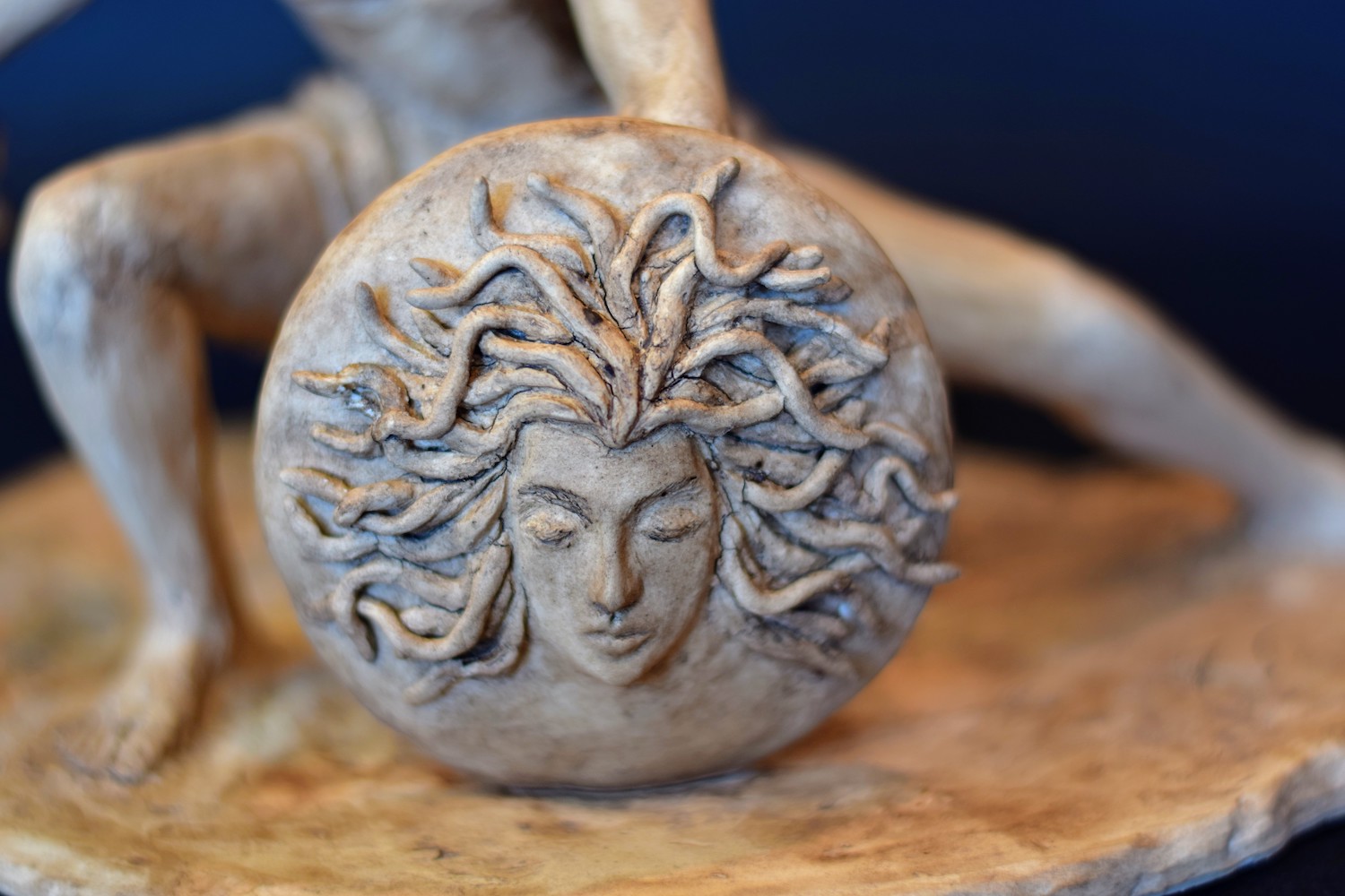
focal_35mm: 75
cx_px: 672
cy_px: 448
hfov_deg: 27.0
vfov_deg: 18.2
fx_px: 2802
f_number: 1.8
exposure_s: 1/50
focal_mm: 50
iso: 100
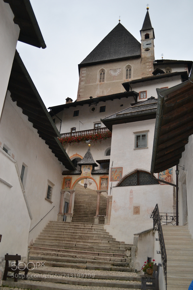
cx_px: 96
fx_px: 265
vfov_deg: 57.2
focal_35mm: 33
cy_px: 145
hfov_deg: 40.0
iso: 360
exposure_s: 1/125
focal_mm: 22
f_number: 4
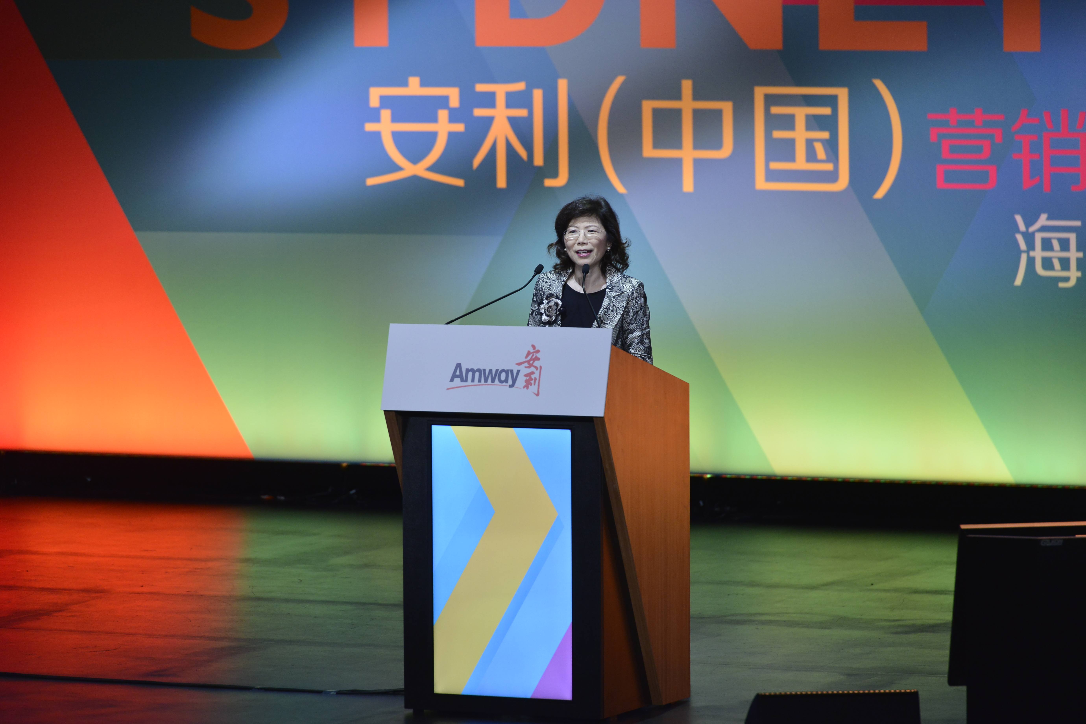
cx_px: 543
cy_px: 362
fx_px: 6033
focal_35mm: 200
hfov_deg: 10.3
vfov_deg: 6.9
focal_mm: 200
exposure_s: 1/250
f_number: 4
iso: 1600
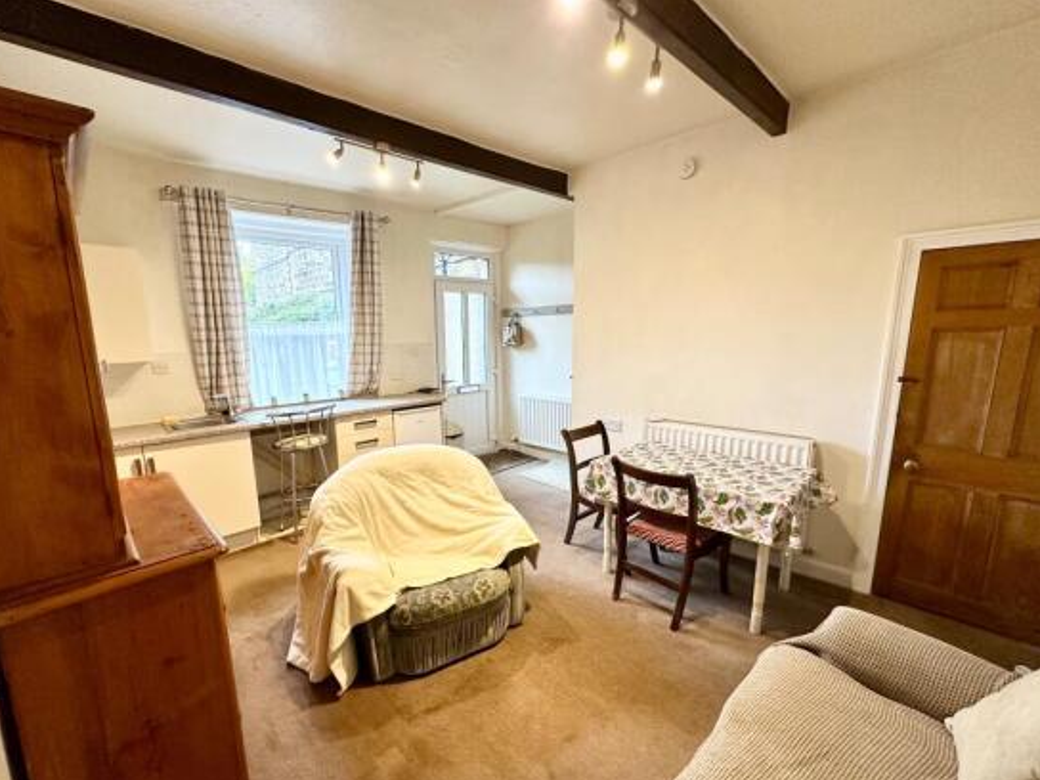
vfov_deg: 81.7
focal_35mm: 15
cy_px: 414
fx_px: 451
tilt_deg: -10.7
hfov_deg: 98.0
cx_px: 487
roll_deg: +1.6
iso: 200
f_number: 2.2
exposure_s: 1/50
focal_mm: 2.22
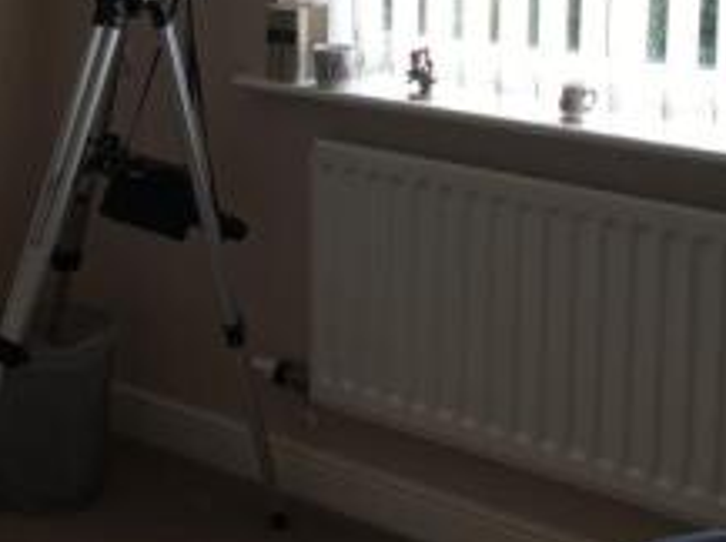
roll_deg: +1.5
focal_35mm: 78
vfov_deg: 18.4
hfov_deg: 24.3
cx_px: 62
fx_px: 1633
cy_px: 12
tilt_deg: -7.7
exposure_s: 1/100
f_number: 2.2
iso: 32
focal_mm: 4.15
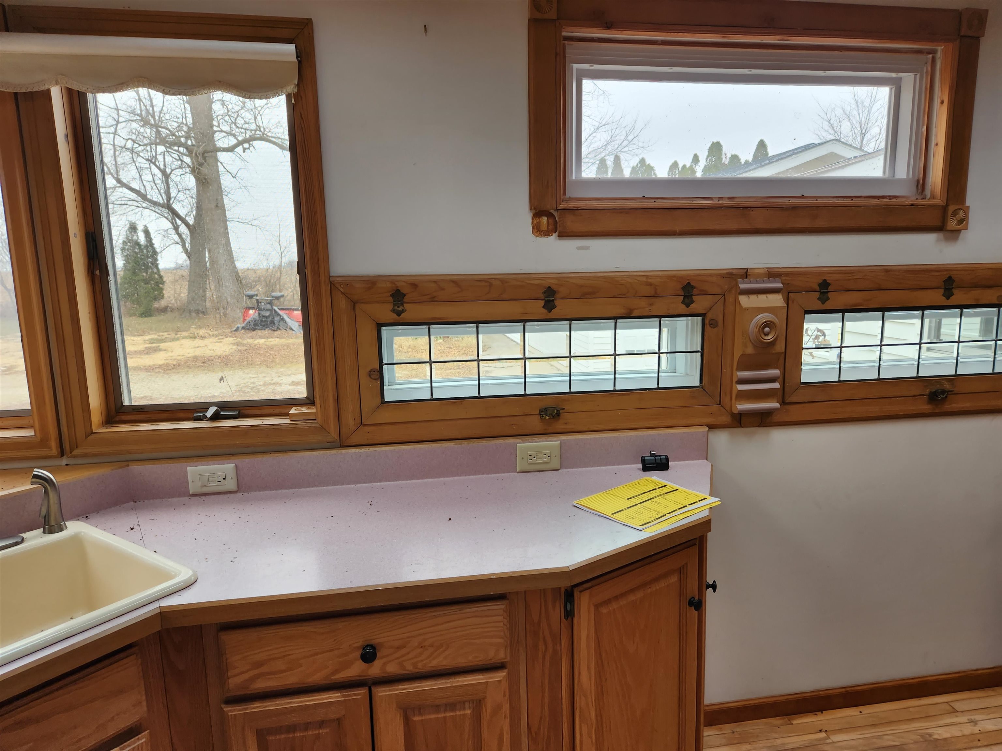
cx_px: 501
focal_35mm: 23
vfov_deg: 58.9
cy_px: 376
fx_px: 666
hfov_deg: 73.9
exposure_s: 1/180
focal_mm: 5.4
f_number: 1.8
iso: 100
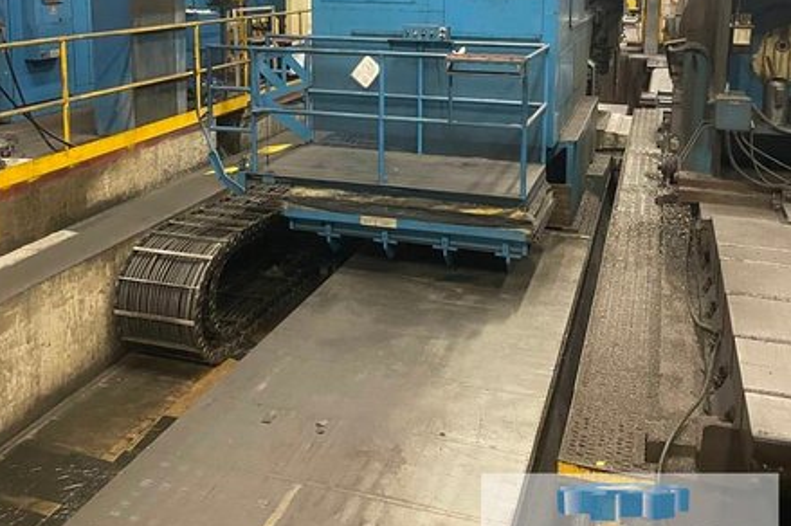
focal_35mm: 37
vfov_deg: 34.4
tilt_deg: -11.3
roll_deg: -0.9
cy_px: 79
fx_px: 812
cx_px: 389
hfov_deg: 51.9
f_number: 1.6
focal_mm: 4.2
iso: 400
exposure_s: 1/60
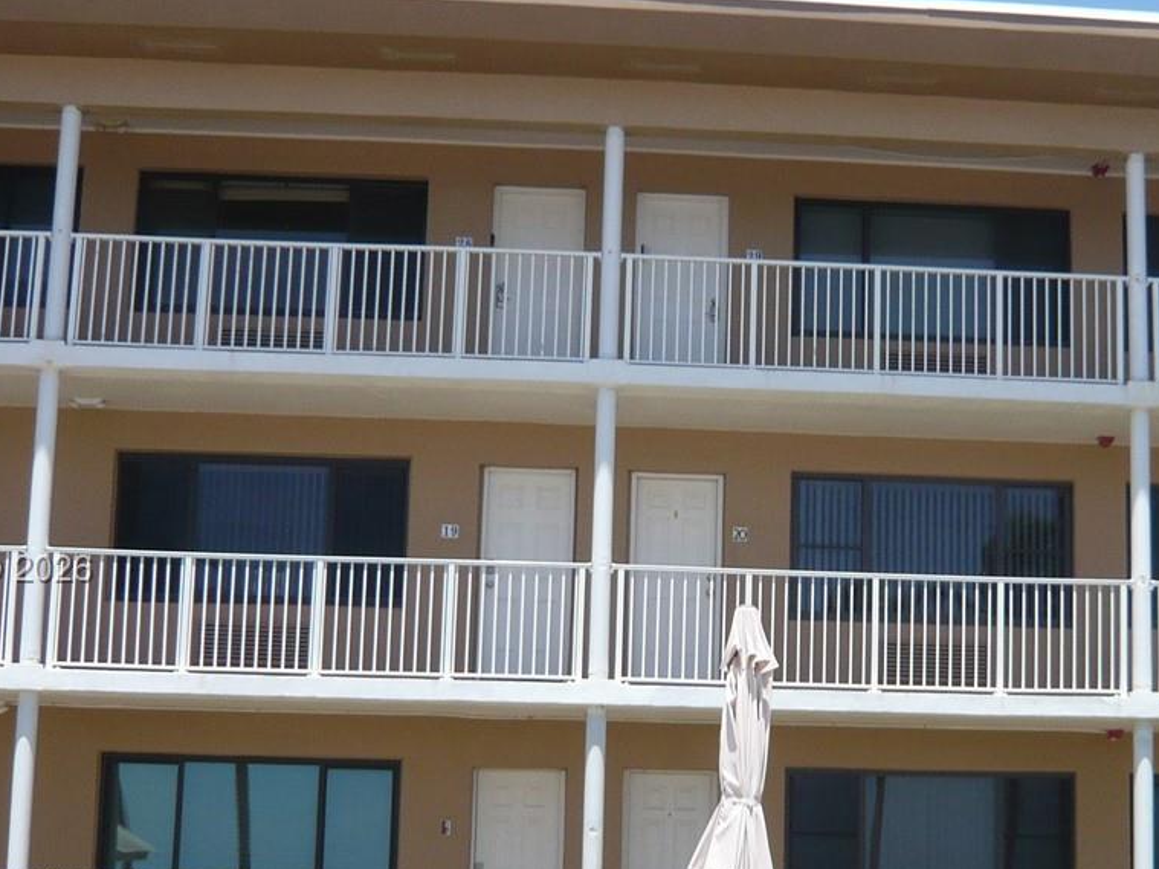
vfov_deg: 24.7
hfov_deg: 32.2
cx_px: 838
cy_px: 571
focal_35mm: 59
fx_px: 1975
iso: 100
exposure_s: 1/160
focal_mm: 4.6
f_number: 8
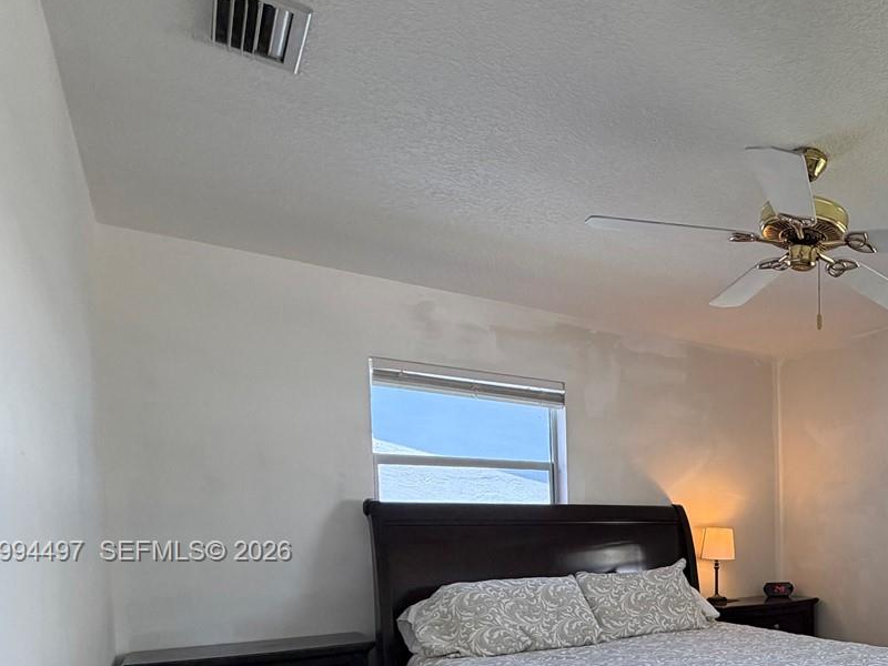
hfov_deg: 53.6
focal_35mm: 28
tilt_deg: -1.6
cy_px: 553
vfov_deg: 46.5
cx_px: 834
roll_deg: +0.4
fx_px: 718
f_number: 2.2
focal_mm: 2.22
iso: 200
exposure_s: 1/120
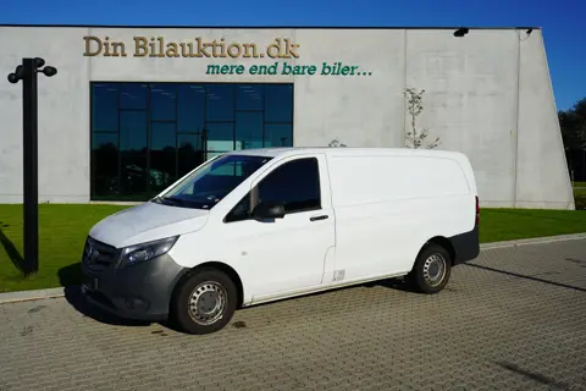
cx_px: 293
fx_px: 553
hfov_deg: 55.8
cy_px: 196
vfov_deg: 38.9
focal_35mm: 34
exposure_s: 1/320
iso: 100
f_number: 10
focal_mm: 34
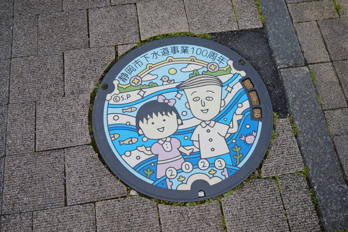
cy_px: 116
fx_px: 338
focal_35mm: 35
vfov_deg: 37.9
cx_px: 174
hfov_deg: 54.4
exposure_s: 1/900
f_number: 2
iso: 800
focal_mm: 23
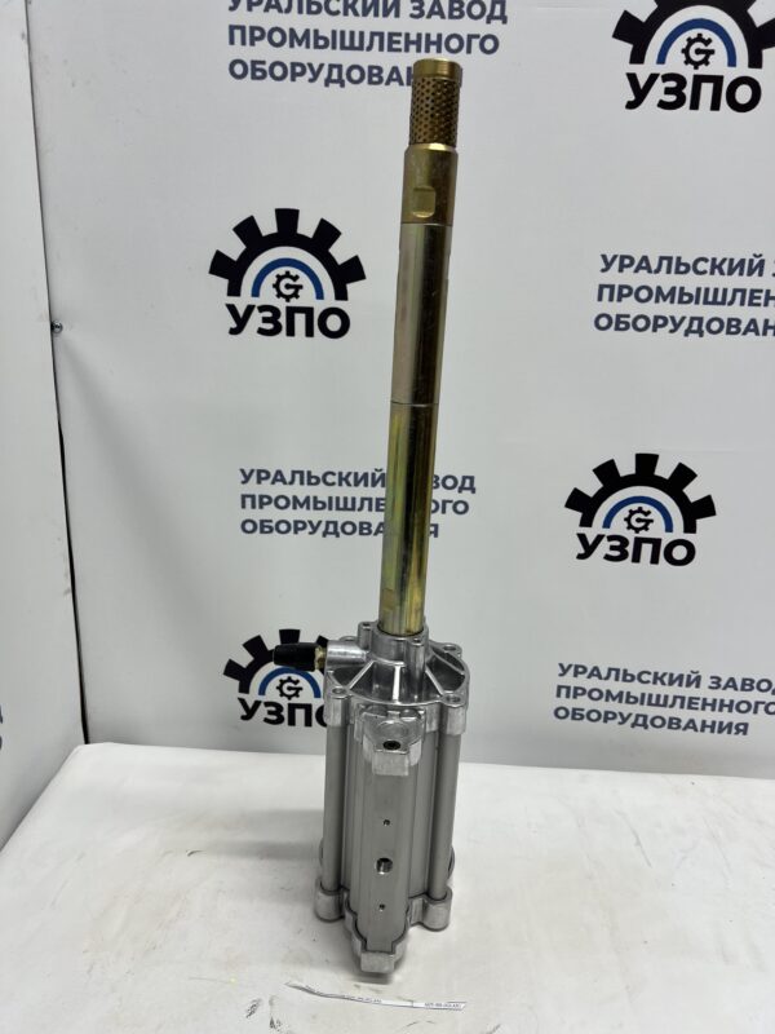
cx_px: 388
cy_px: 517
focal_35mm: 26
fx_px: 776
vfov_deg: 67.3
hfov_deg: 53.1
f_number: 1.5
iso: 50
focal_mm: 5.7
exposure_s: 1/317
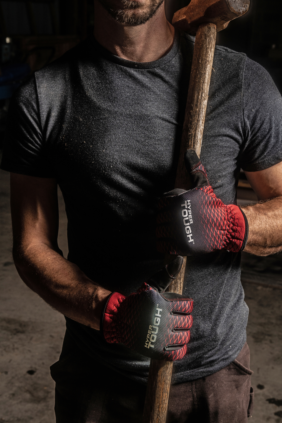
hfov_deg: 27.0
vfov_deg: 39.6
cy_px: 212
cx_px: 141
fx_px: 588
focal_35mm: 50
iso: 200
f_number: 9
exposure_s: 1/160
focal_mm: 50
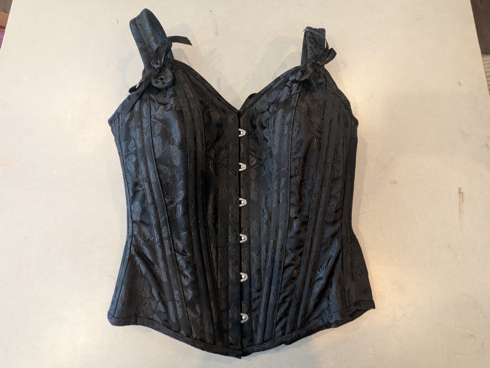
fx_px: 226
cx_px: 245
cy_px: 184
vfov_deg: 78.1
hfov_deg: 94.5
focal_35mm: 16
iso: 355
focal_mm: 2.35
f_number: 2.2
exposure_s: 1/30
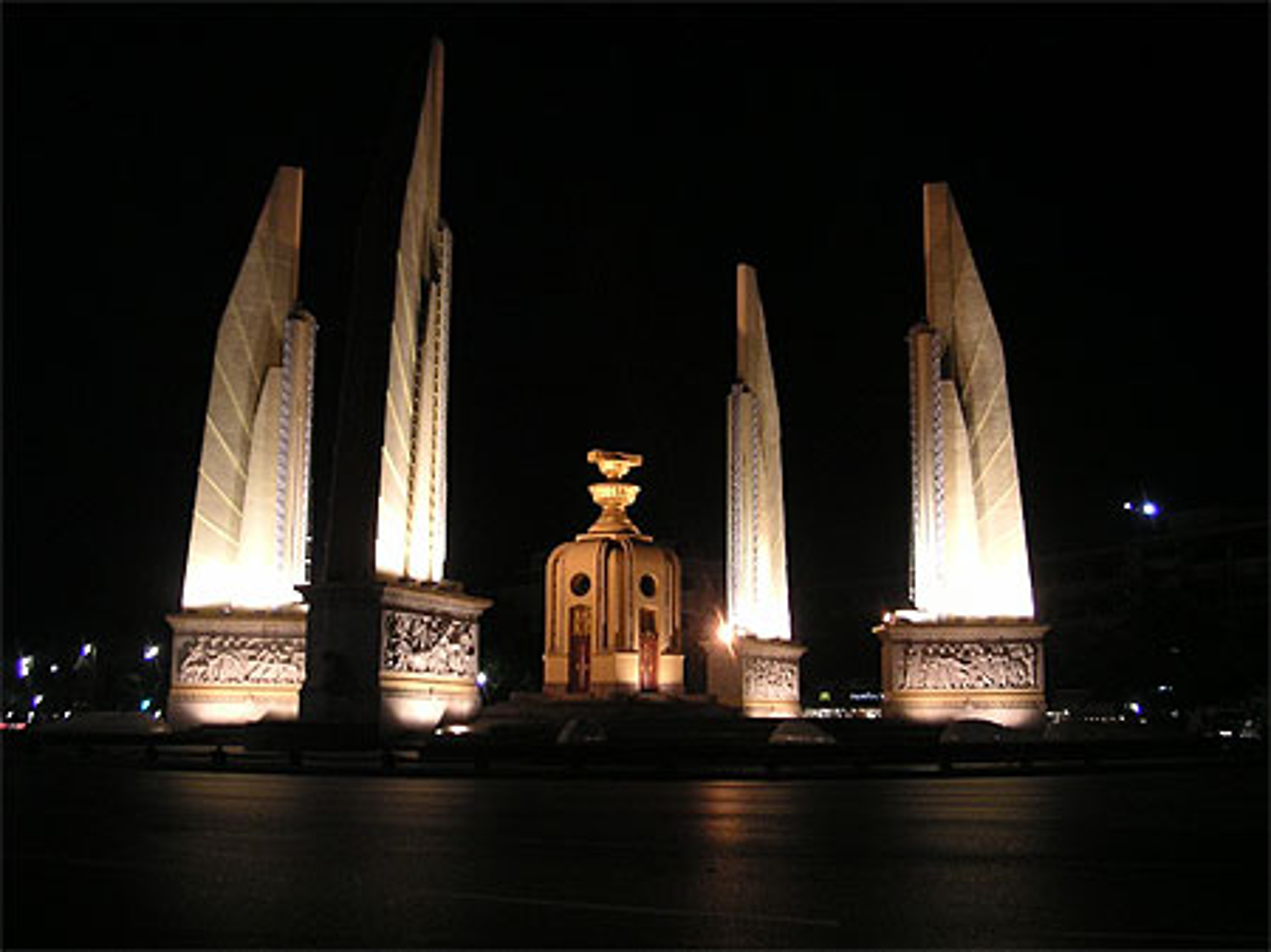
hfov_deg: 49.0
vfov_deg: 37.7
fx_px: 1395
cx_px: 636
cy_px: 476
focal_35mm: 38
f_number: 2.8
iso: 100
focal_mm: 6
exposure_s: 1/10
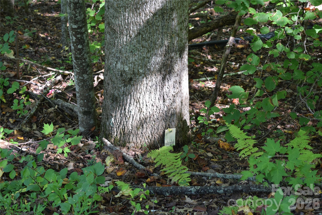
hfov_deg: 24.6
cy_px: 108
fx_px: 738
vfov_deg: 16.6
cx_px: 161
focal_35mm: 82
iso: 900
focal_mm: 55
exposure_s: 1/60
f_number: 5.6
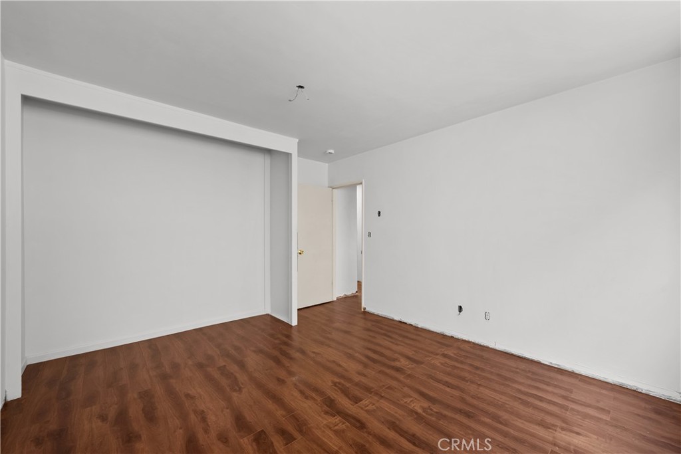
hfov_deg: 108.3
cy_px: 227
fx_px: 246
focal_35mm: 13
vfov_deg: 85.4
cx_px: 340
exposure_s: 1/2.5
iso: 100
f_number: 10
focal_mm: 13
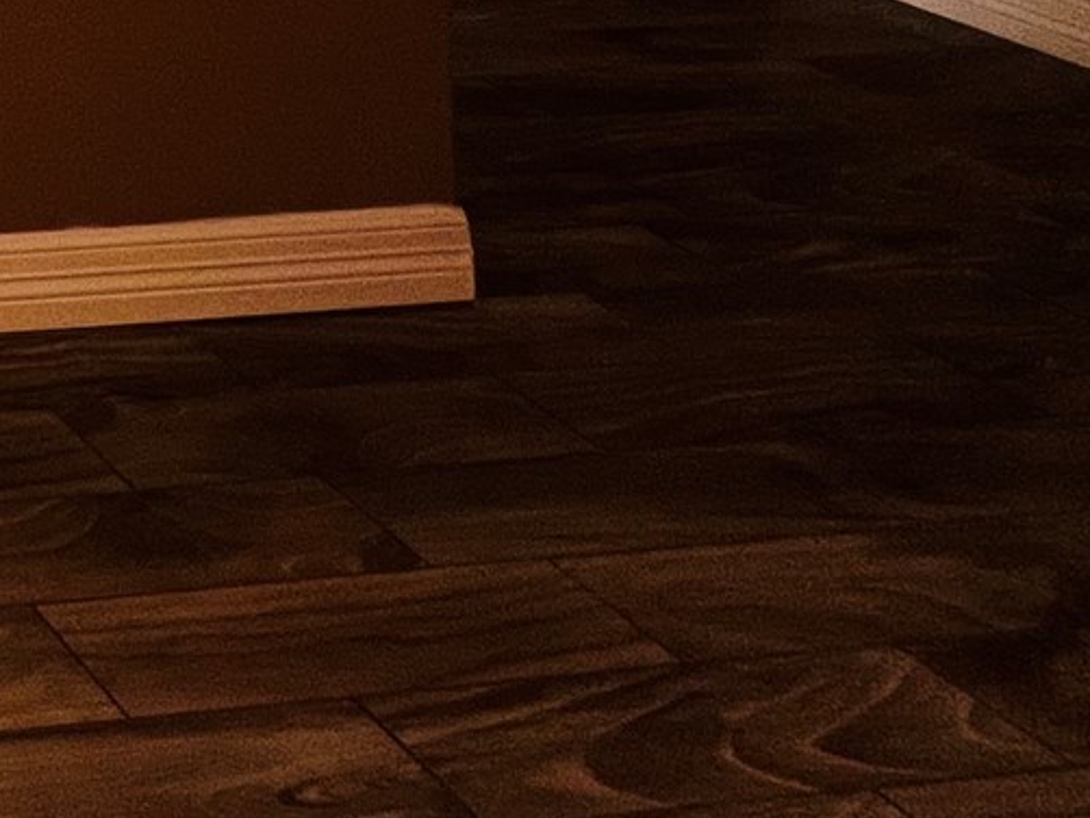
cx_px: -960
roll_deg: +0.7
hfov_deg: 20.9
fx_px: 1670
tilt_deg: -0.3
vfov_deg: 19.5
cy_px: -705
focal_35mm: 53
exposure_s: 1/30
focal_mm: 1.57
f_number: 1.8
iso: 100
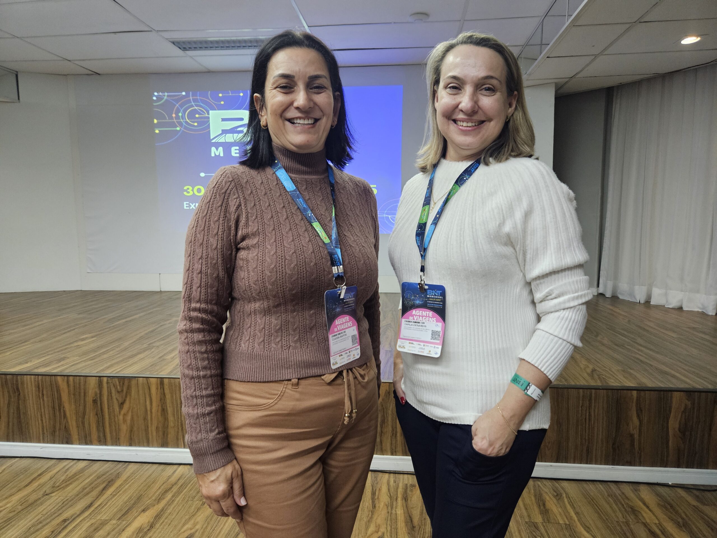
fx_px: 476
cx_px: 358
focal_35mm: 23
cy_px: 269
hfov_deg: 73.9
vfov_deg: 58.9
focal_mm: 5.4
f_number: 1.8
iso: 500
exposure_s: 1/120
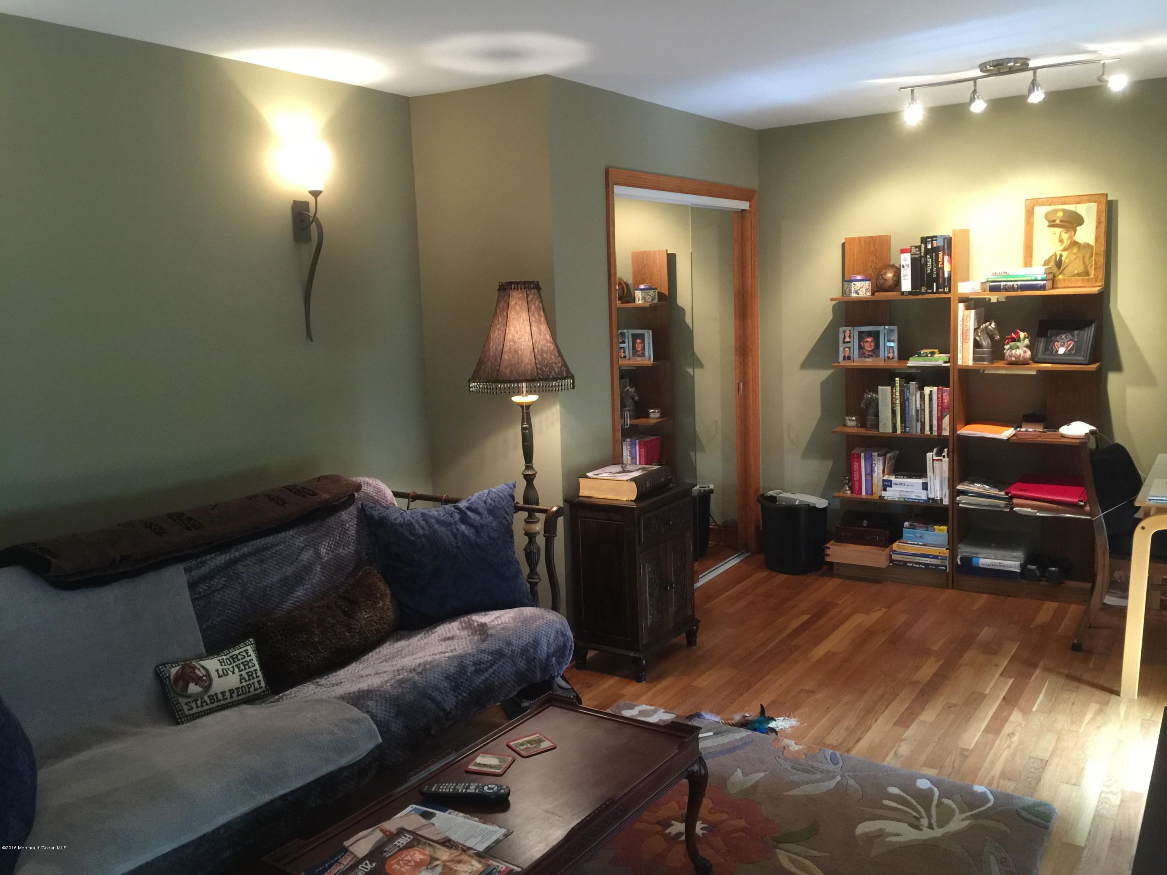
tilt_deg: -6.0
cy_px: 438
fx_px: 978
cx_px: 584
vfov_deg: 48.2
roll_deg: +0.8
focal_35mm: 29
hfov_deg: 61.7
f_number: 2.2
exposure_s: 1/15
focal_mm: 4.15
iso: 125
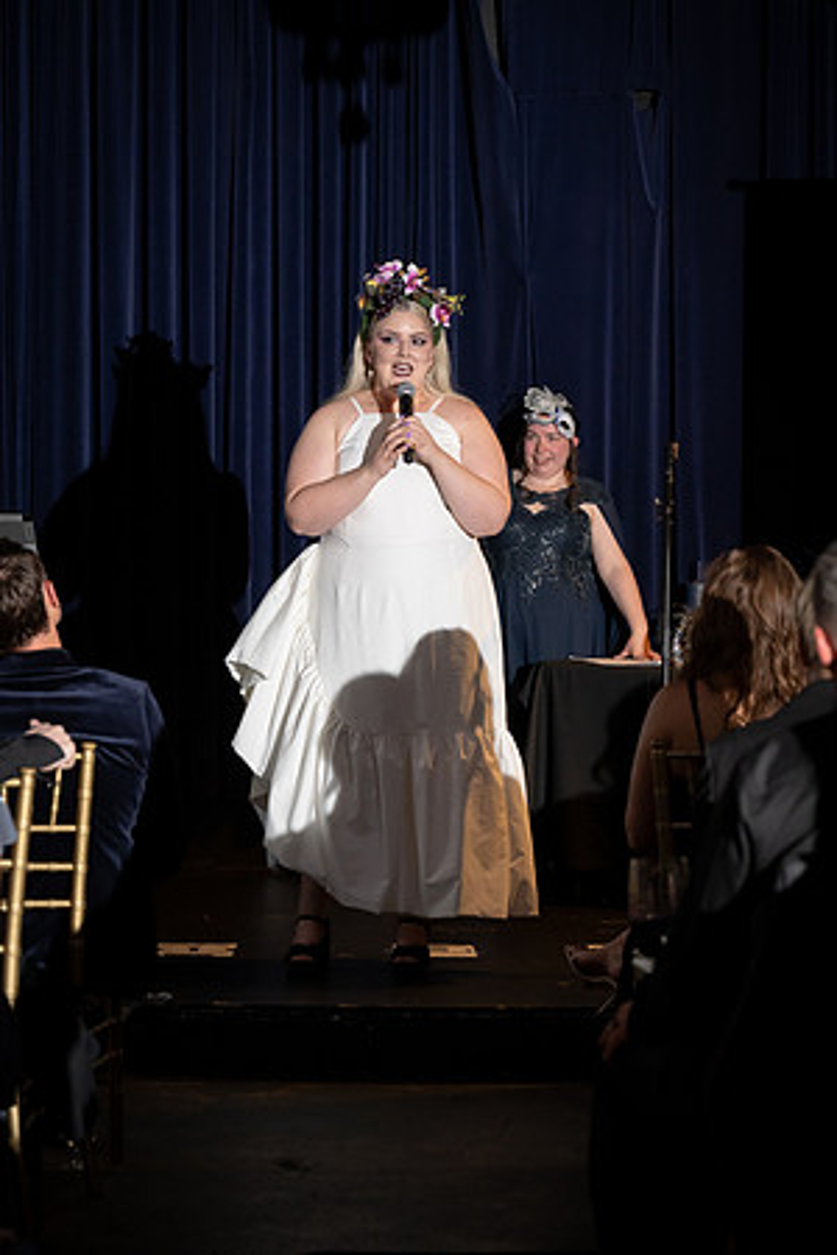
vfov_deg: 18.6
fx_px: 3836
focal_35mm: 110
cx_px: 418
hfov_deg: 12.5
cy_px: 628
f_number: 5
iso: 2500
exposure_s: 1/200
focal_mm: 110
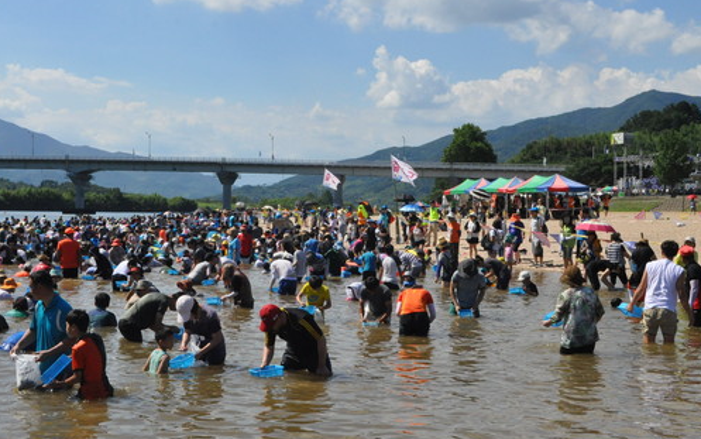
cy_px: 197
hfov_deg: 35.6
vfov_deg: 22.8
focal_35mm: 57
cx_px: 303
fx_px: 1089
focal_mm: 32
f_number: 16
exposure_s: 1/800
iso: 1250
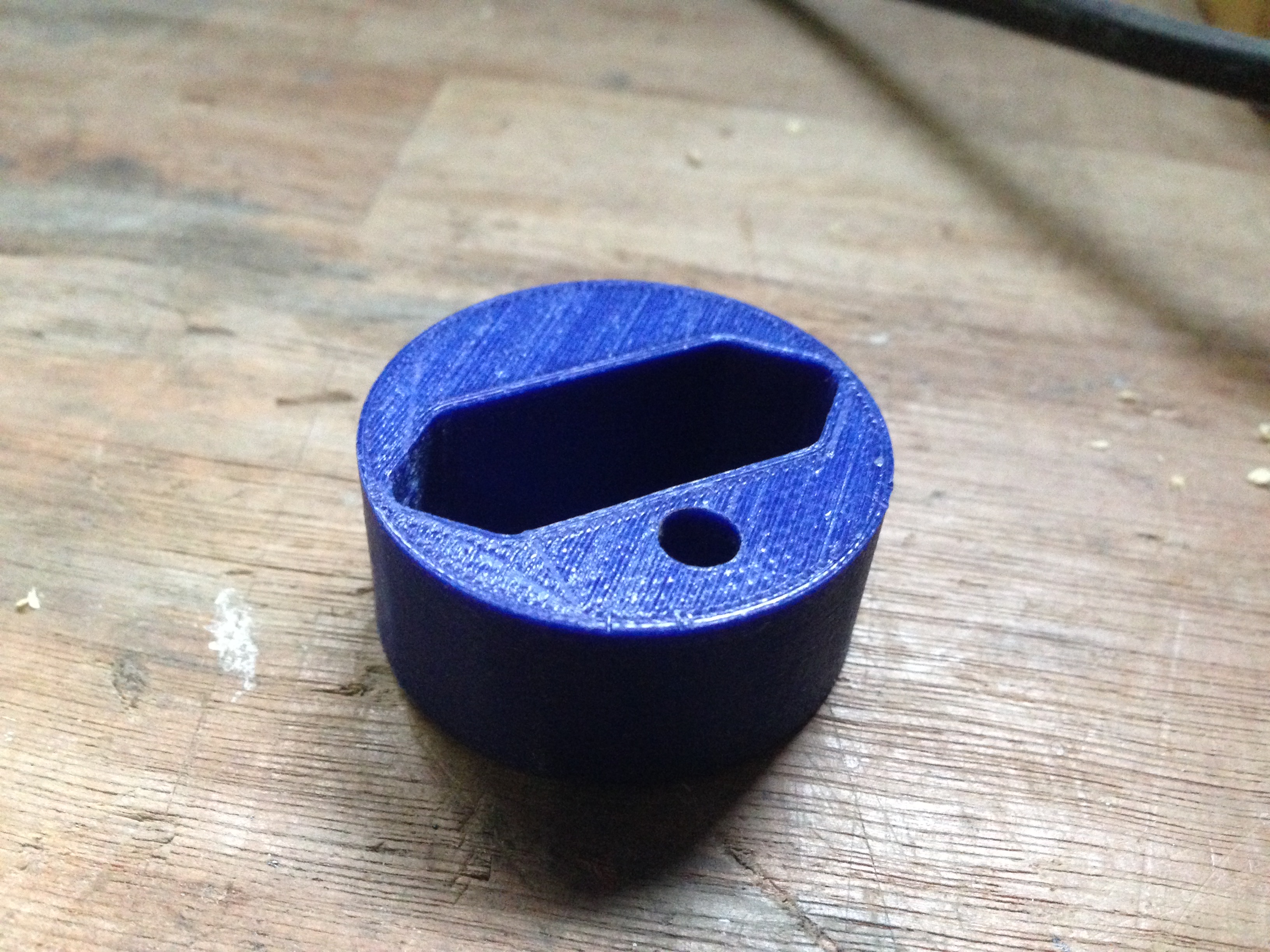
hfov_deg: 55.4
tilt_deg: -46.2
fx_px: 1211
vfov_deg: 42.9
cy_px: 476
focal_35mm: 33
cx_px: 635
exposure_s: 1/15
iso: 400
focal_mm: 4.12
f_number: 2.4
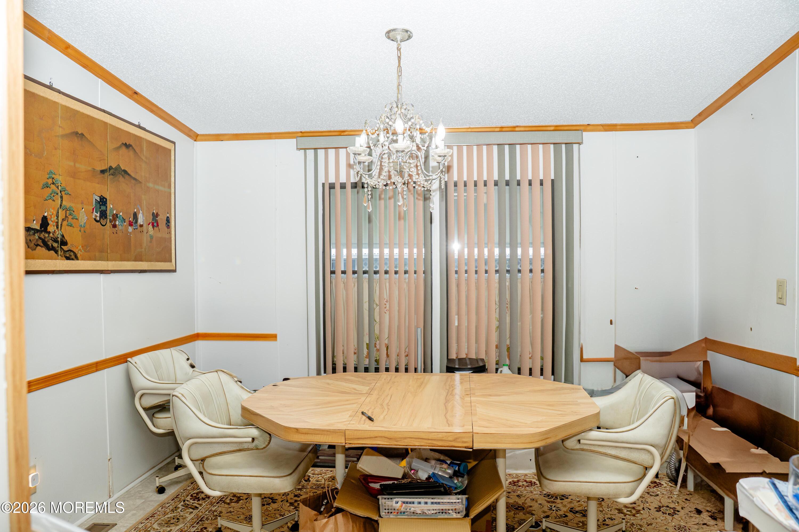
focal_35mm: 26
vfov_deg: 50.4
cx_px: 400
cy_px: 266
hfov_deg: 70.4
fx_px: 566
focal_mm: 17
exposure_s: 1/160
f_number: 5
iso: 500
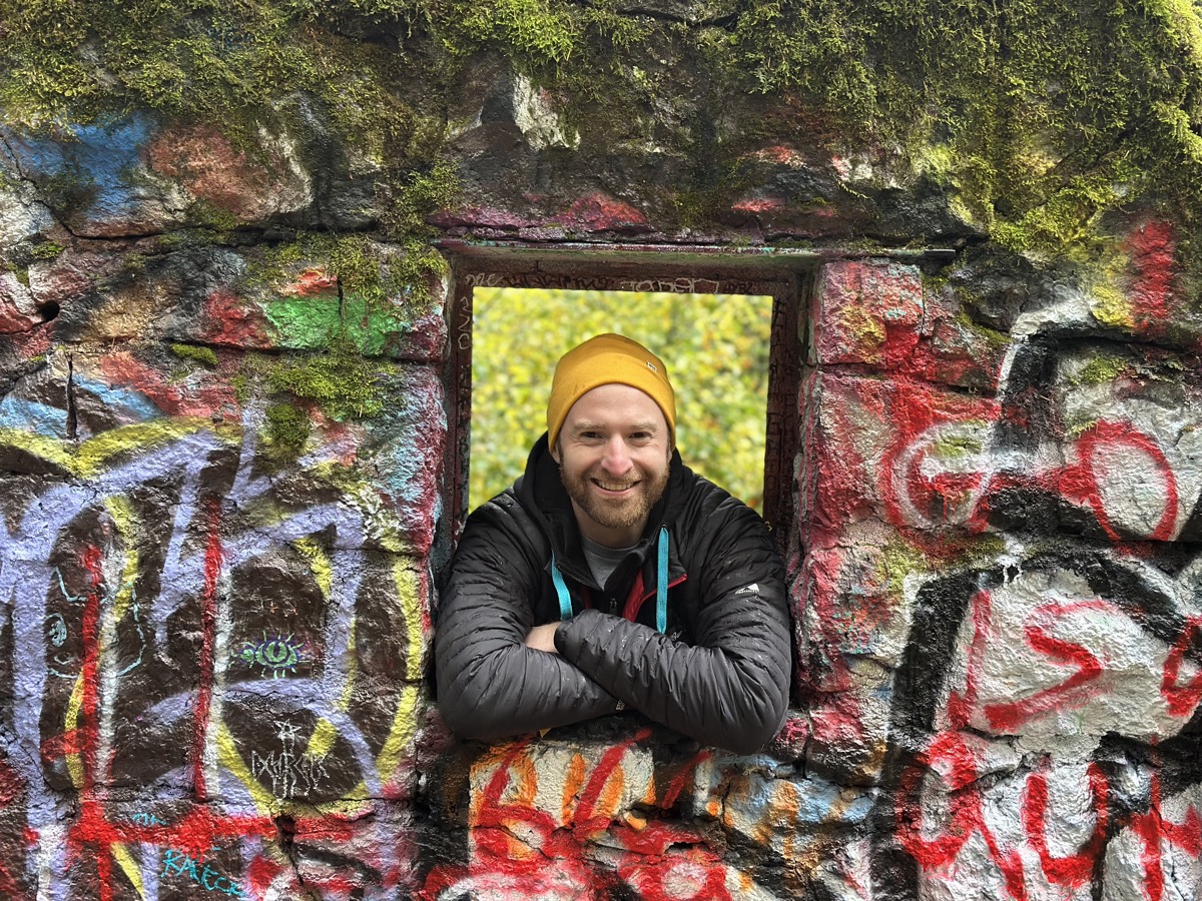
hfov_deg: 39.7
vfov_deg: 30.3
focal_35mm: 48
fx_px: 1667
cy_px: 450
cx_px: 601
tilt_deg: -1.1
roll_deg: -1.5
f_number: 1.78
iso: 200
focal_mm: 6.86
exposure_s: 1/60
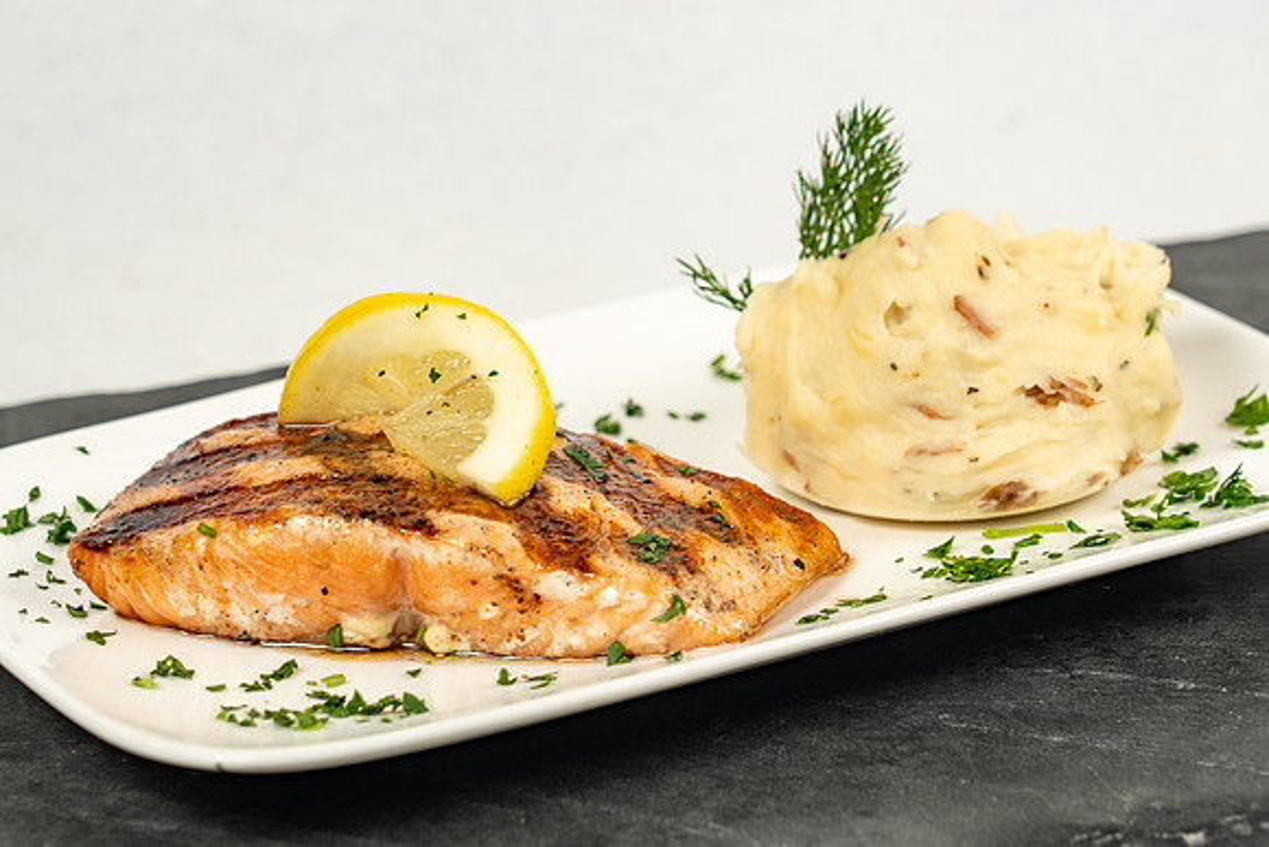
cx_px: 711
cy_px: 372
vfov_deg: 10.1
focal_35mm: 136
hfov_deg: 15.1
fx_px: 4779
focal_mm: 105
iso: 400
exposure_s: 1/200
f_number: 8
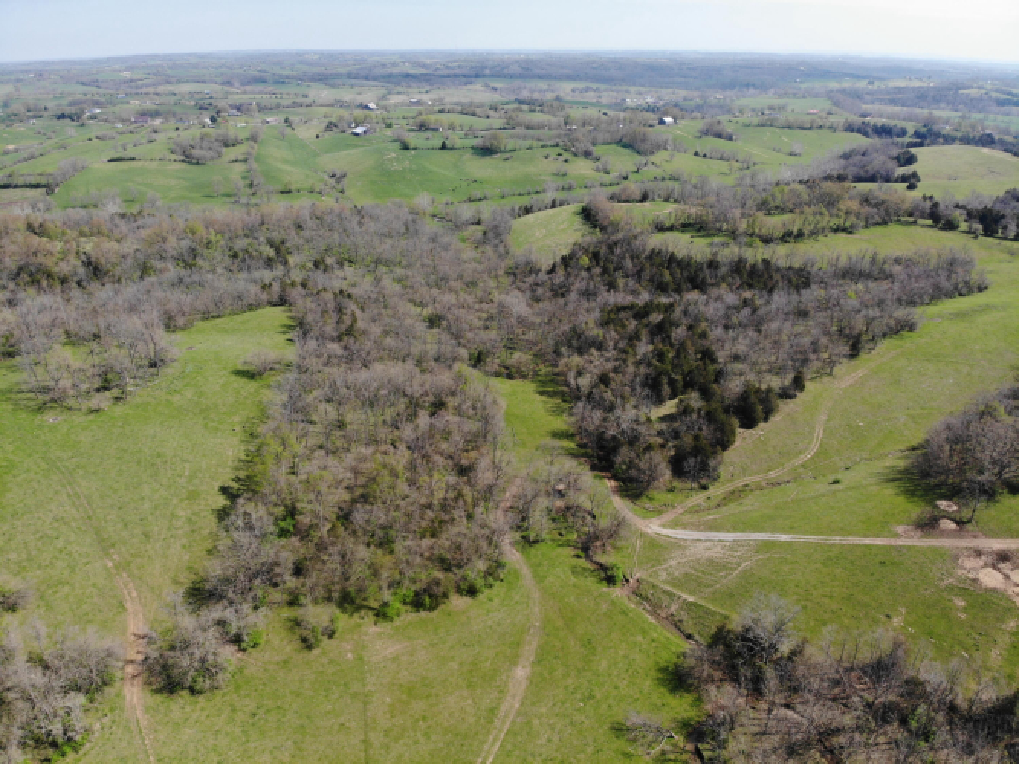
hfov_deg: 71.6
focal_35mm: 24
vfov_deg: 56.8
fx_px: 706
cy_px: 382
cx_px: 510
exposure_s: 1/646
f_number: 2.8
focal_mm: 4.5
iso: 100
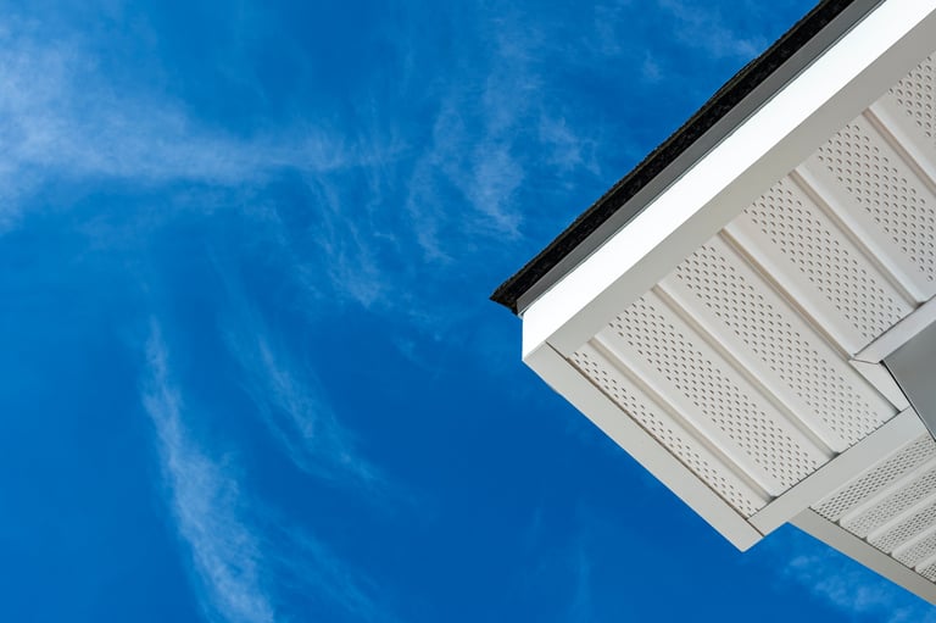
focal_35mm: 40
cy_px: 312
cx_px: 468
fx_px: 1052
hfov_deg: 48.0
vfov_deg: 33.0
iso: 100
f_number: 11
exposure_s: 1/160
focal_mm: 27
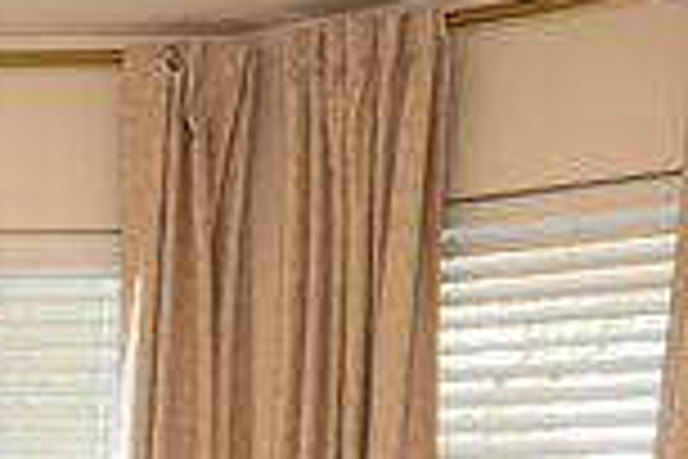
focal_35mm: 110
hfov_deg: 16.5
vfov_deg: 11.3
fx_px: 2102
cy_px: 909
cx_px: -427
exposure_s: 1/2
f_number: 10
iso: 160
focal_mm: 14
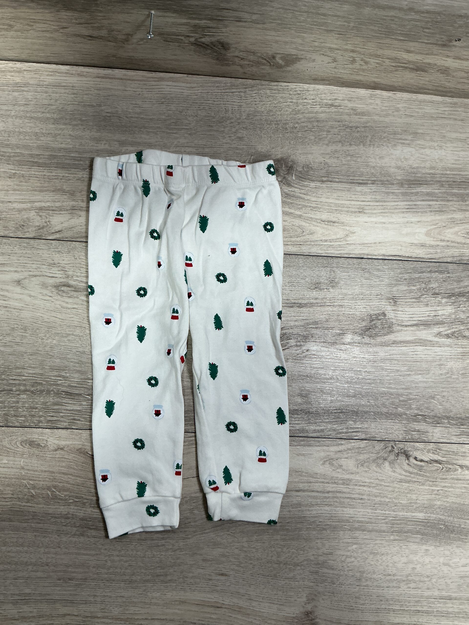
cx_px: 234
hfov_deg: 48.2
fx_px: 524
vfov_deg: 61.7
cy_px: 312
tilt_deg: -83.8
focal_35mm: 29
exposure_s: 1/100
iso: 64
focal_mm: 3
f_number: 1.8
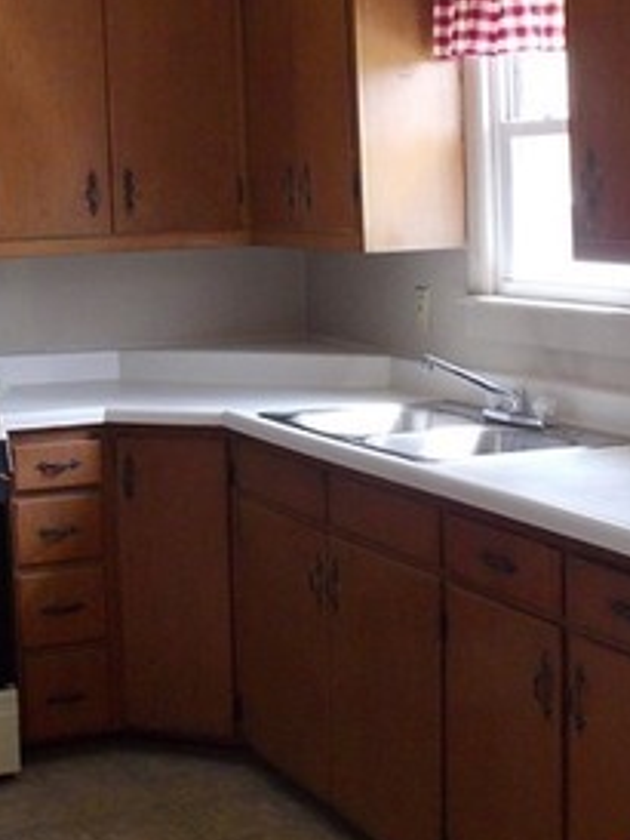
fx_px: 1649
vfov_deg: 28.3
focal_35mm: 68
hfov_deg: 21.3
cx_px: 120
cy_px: 271
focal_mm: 4.1
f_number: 3.3
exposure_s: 1/25
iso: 160
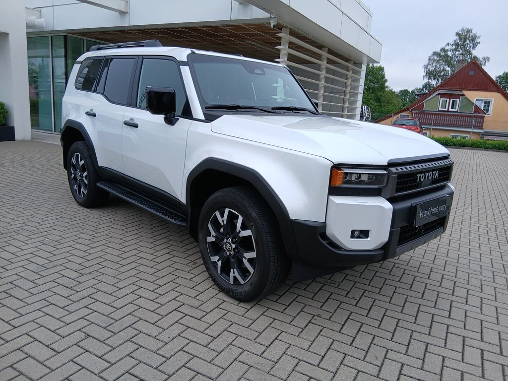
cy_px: 190
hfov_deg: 67.3
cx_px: 254
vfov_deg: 53.1
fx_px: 382
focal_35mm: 26
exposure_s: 1/208
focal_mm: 3.98
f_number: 1.8
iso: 20
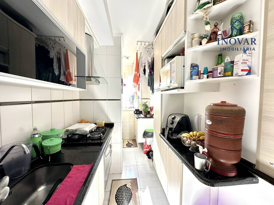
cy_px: 102
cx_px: 137
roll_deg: -0.8
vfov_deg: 85.7
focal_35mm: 14
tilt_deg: -3.6
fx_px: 111
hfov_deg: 102.1
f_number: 2.2
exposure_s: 1/99
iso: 80
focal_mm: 2.22
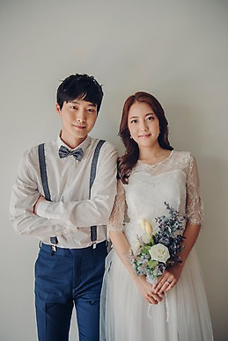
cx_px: 113
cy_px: 171
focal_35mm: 33
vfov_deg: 57.2
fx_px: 313
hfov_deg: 40.0
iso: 80
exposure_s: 1/125
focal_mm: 32
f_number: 4
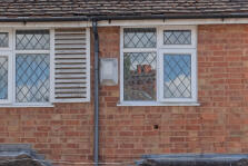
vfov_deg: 9.3
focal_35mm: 147
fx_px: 1013
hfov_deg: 13.9
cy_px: 121
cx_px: 142
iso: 100
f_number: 11
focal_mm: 32
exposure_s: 1/1000
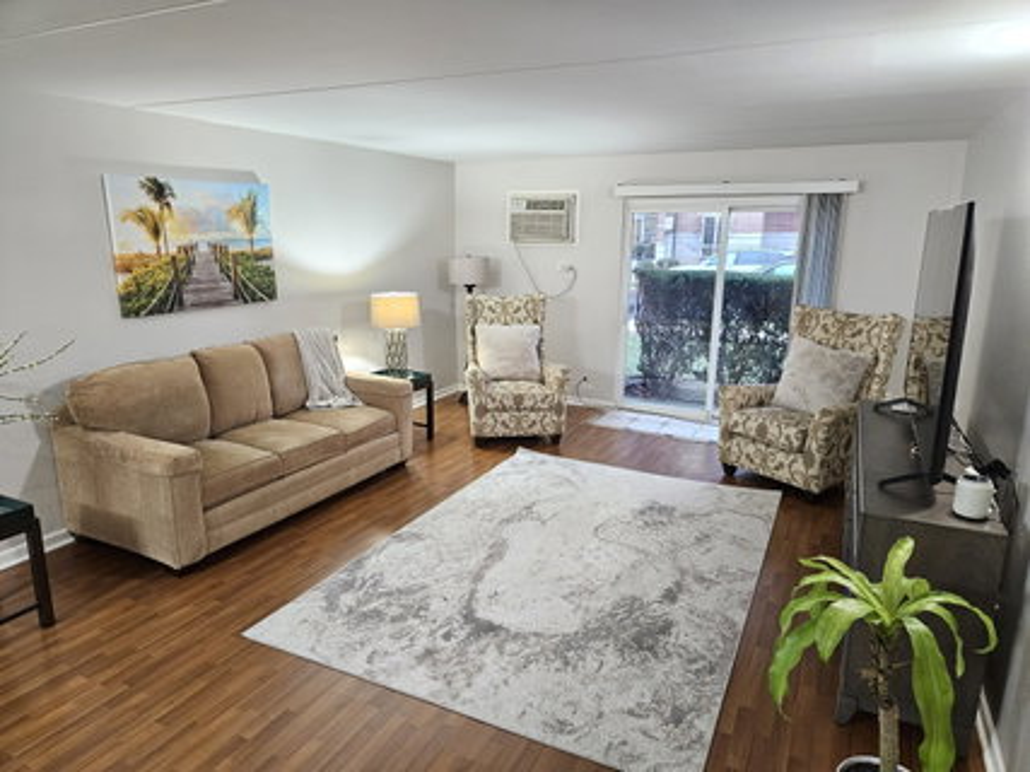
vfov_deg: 58.9
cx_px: 515
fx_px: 684
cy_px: 386
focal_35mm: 23
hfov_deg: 73.9
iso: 640
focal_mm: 5.4
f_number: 1.8
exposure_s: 1/30
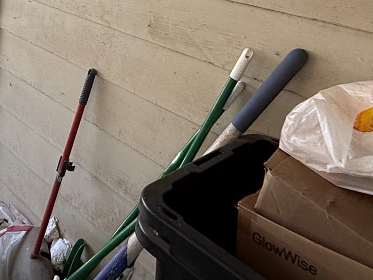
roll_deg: -6.8
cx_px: 78
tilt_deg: -4.7
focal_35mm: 39
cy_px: -36
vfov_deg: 32.0
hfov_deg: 45.6
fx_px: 420
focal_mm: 2.22
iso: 80
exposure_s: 1/99
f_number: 2.2
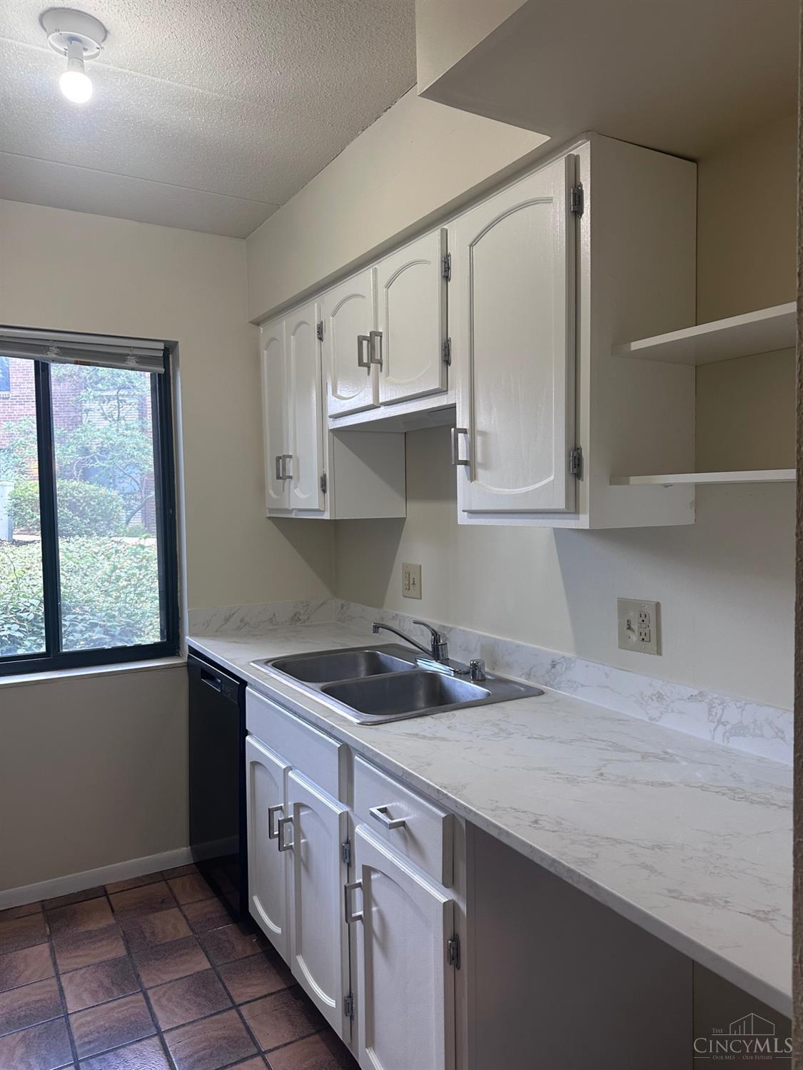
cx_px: 402
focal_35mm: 24
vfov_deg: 71.6
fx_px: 742
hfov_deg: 56.8
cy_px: 535
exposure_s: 1/120
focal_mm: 6.86
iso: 160
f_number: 1.78
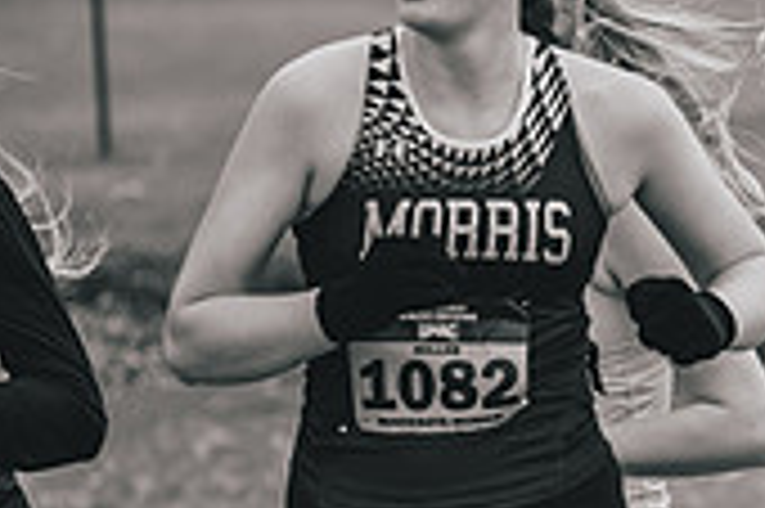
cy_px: 533
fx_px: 17748
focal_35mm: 836
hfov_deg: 2.5
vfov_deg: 1.6
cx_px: 909
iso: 400
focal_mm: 245
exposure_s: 1/800
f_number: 6.3
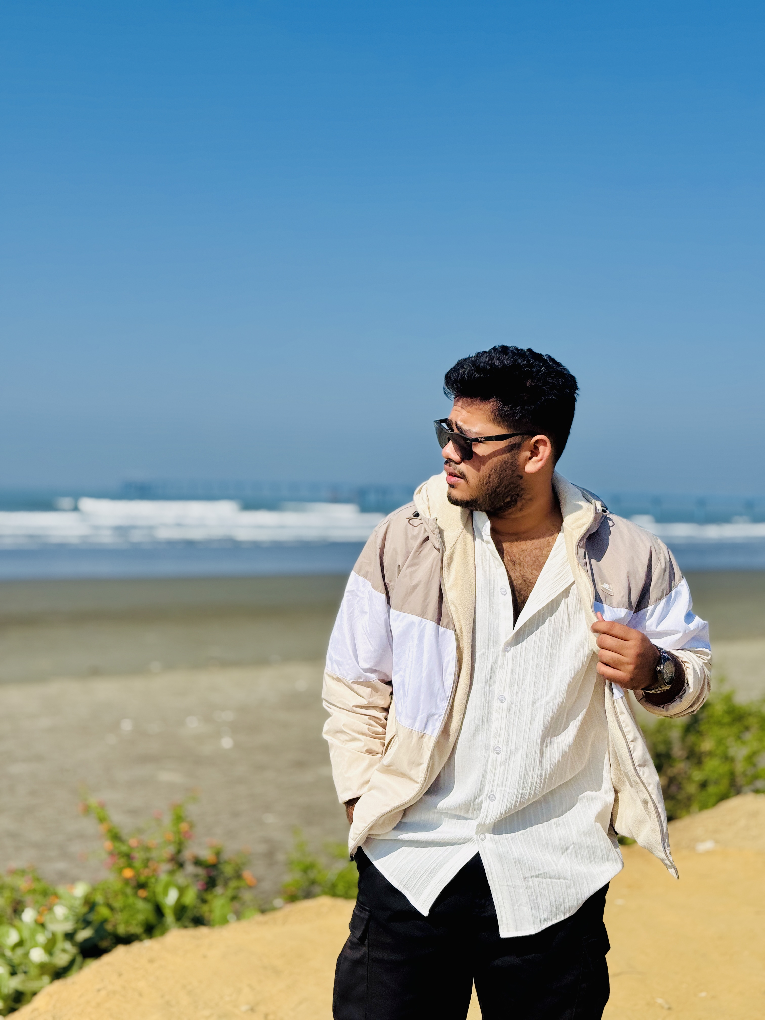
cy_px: 510
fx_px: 1414
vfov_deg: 39.7
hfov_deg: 30.3
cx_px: 382
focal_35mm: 48
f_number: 1.78
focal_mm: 6.76
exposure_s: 1/10526
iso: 64
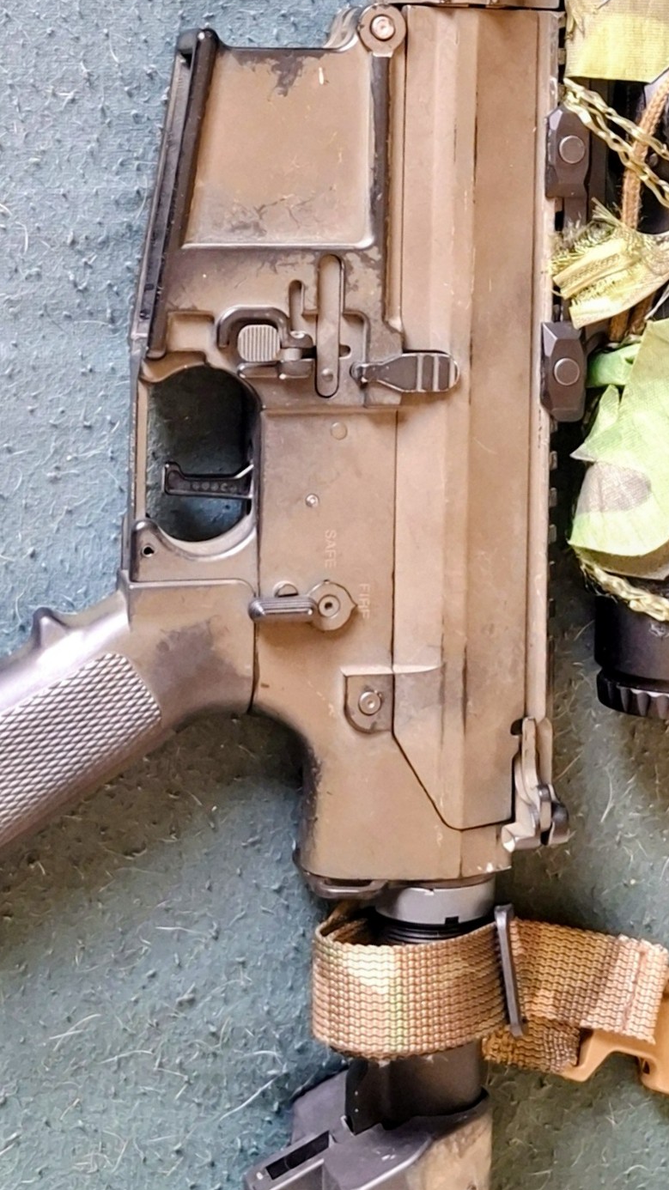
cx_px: 243
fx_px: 820
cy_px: 580
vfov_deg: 71.9
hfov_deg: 43.9
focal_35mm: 26
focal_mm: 5.54
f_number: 1.8
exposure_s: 1/25
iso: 640
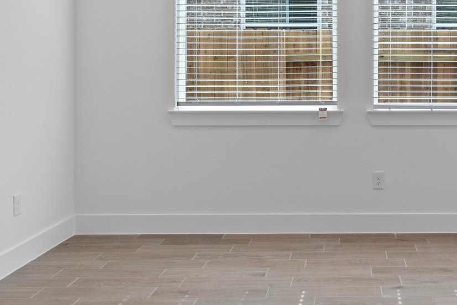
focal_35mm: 47
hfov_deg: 40.5
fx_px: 597
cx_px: 354
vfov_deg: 28.1
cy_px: 68
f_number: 10
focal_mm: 19
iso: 320
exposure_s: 1/15
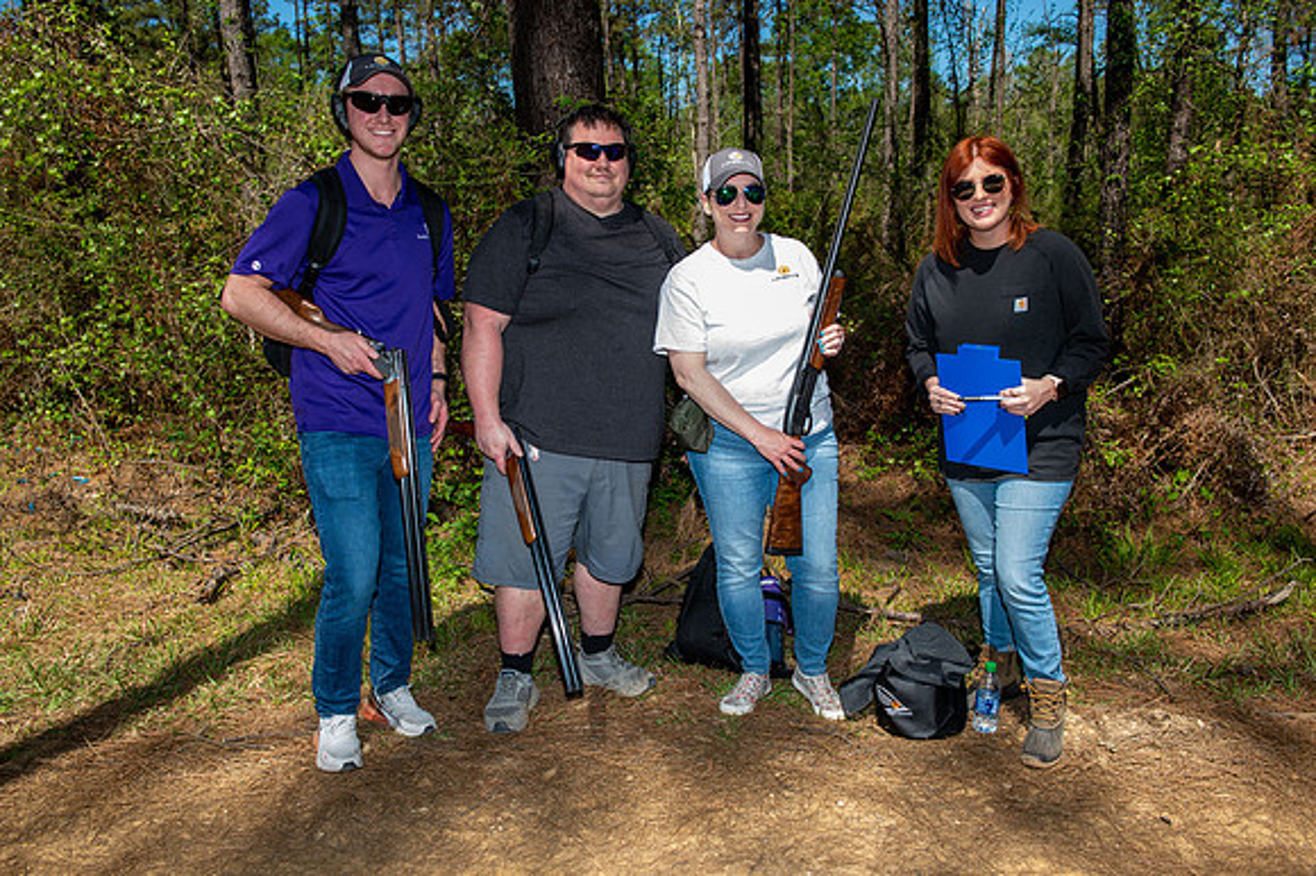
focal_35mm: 28
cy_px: 438
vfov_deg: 46.4
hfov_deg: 65.5
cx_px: 658
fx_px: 1023
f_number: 5.6
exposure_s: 1/250
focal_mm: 28
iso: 50
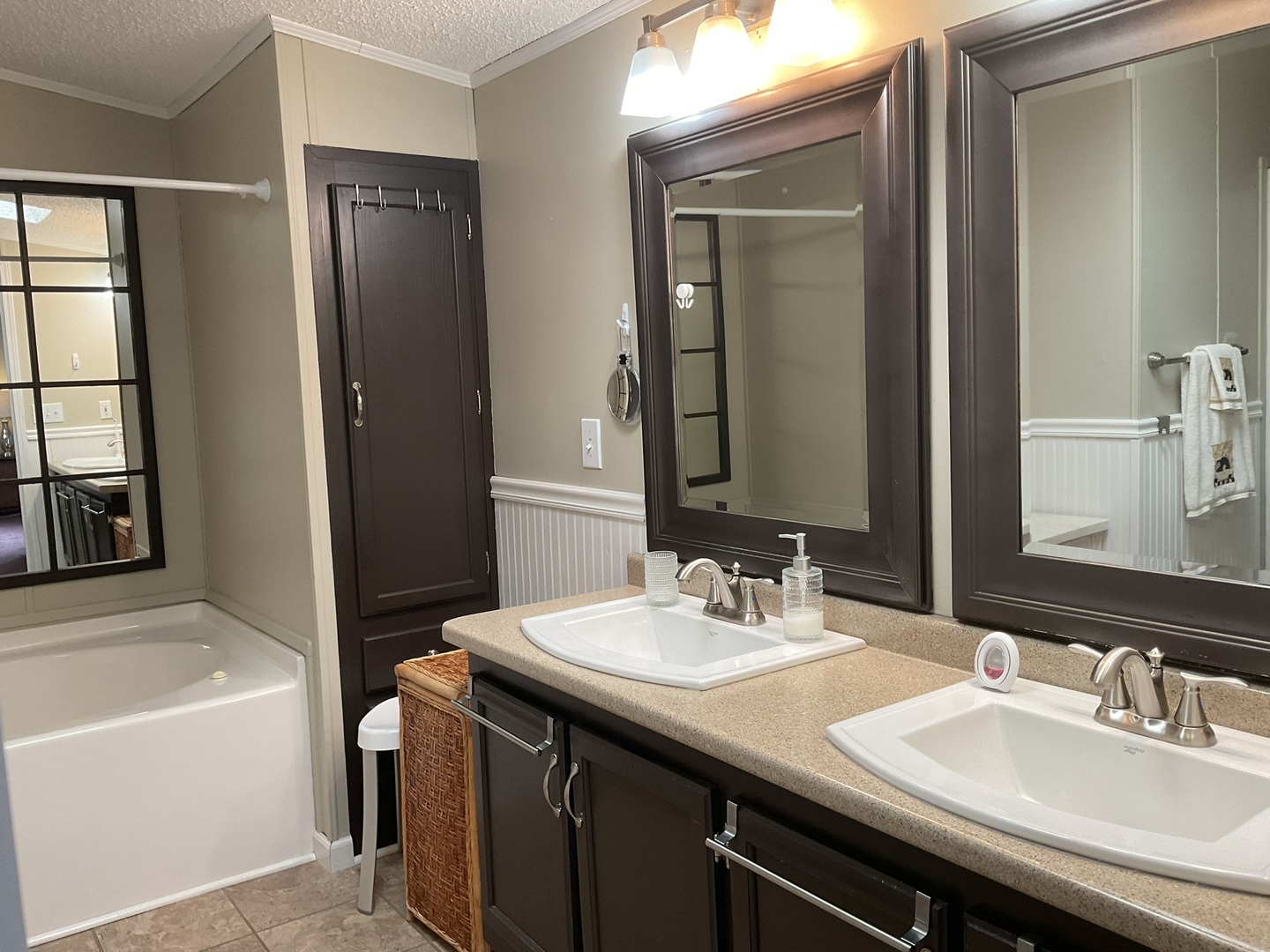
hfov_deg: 61.7
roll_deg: +2.0
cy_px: 476
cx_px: 635
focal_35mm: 29
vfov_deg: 48.2
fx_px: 1064
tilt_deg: -6.0
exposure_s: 1/60
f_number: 1.8
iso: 64
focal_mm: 3
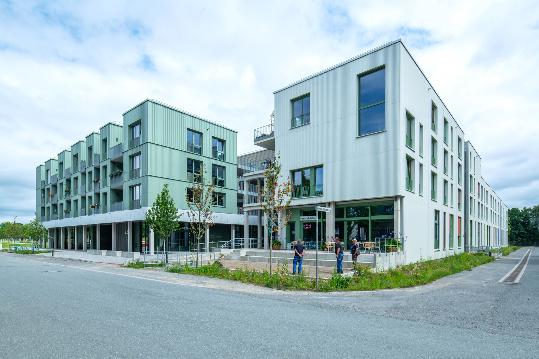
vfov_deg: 64.6
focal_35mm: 19
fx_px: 284
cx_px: 270
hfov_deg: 86.9
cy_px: 180
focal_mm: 19
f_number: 13
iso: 200
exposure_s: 1/160
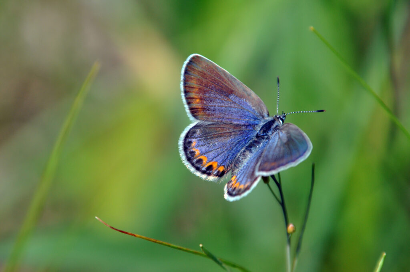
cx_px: 205
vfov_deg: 3.0
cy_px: 136
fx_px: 5118
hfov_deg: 4.6
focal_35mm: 450
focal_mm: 300
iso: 400
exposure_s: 1/1000
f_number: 6.3
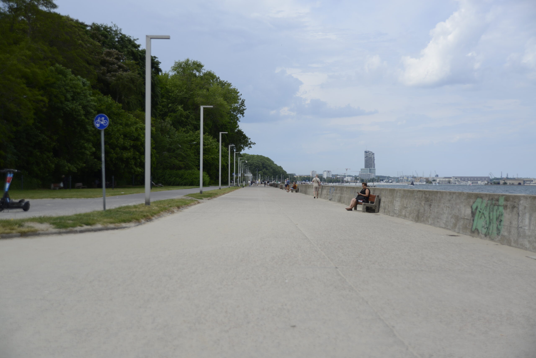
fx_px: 566
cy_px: 179
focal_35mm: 38
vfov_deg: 35.1
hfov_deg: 50.7
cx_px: 268
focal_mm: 38
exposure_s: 1/1600
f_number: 3.2
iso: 100
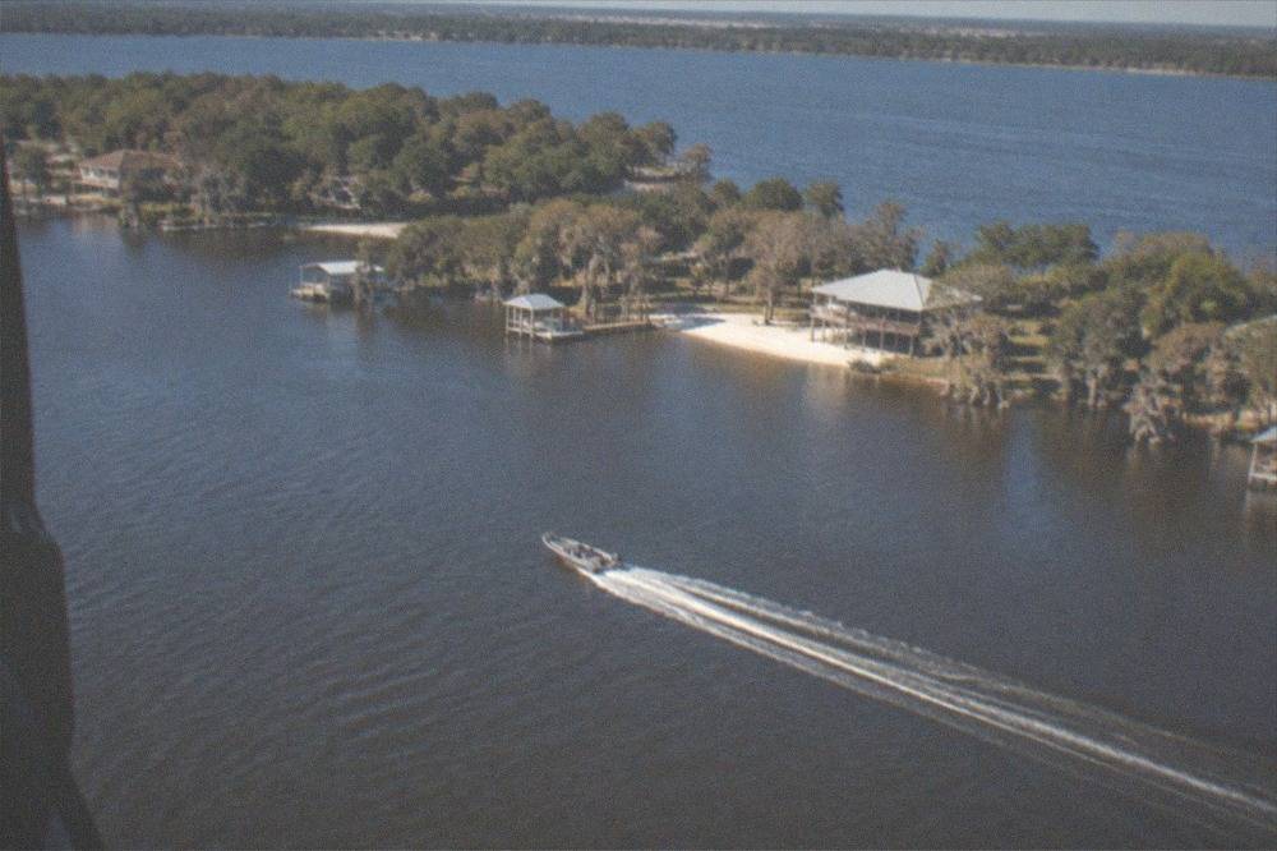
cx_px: 638
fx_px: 1418
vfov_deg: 33.4
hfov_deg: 48.5
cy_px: 426
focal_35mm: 40
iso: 640
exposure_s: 1/160
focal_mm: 40
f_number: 11
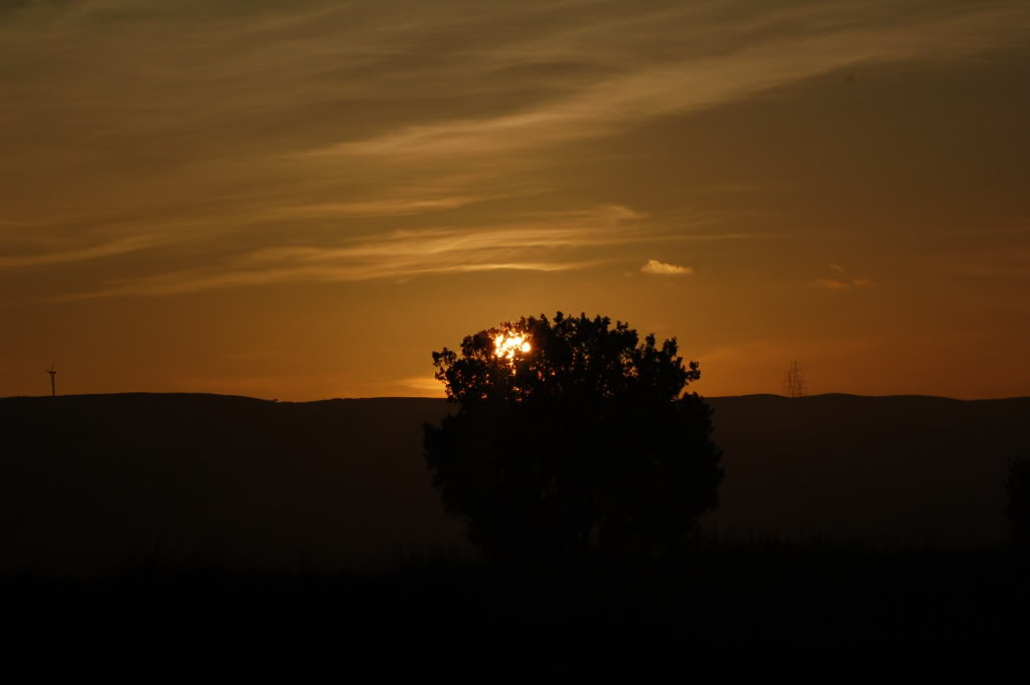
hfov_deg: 16.1
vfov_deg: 10.7
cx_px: 515
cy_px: 342
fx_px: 3644
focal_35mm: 128
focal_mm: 85
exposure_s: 1/4000
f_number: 11
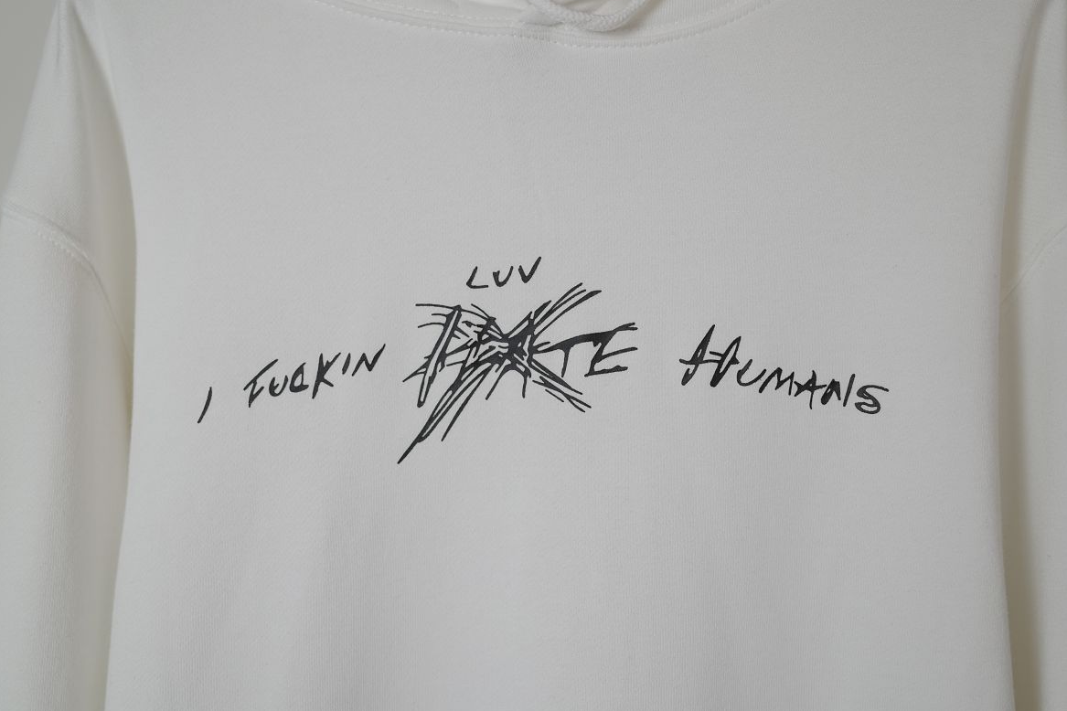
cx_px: 528
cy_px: 351
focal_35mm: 36
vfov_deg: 36.9
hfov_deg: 53.1
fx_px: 1067
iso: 800
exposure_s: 1/800
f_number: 3.5
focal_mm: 35
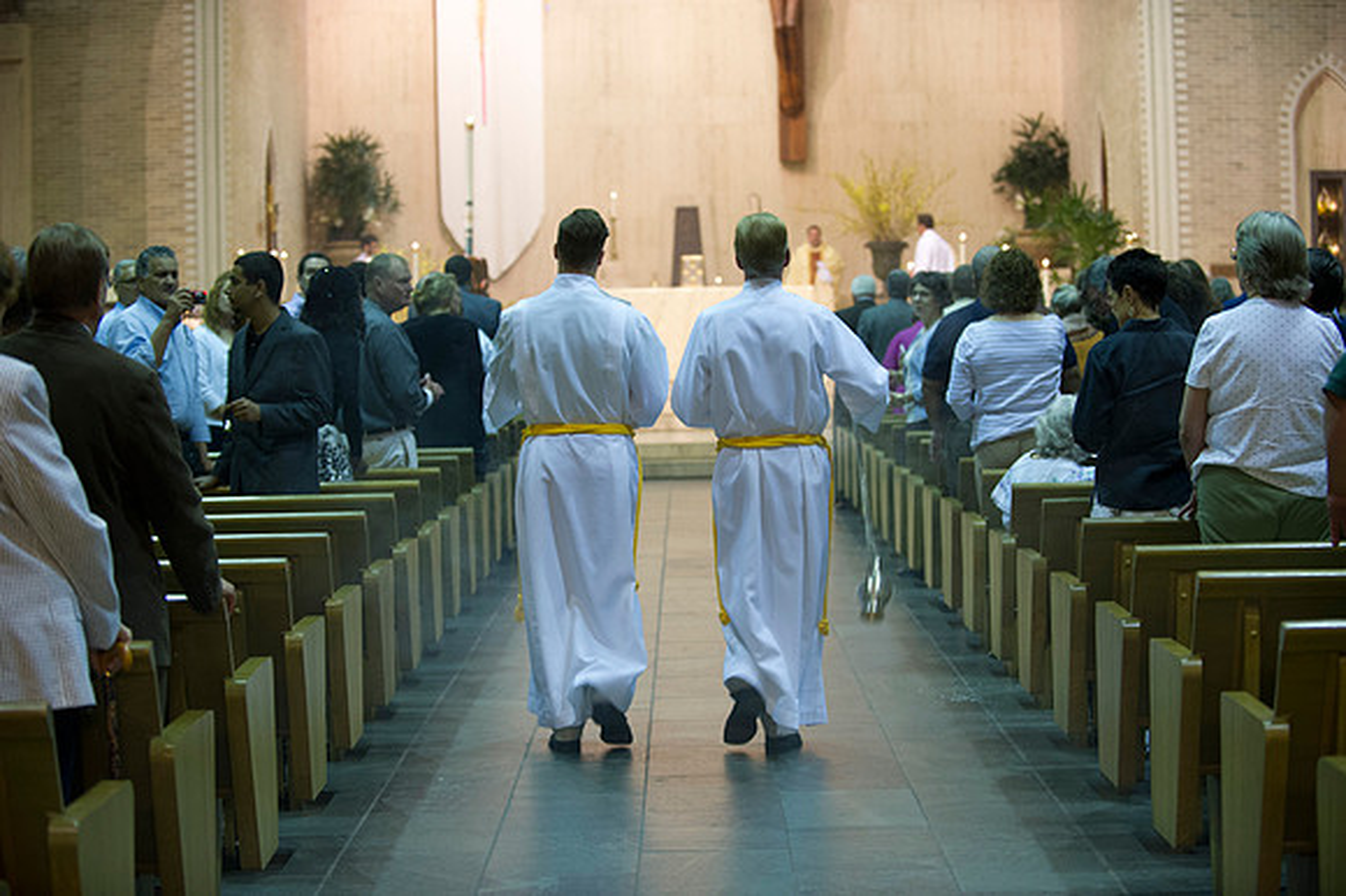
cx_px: 673
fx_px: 2616
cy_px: 448
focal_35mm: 70
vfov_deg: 19.4
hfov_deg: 28.9
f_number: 2.8
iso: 1600
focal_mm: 70
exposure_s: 1/40
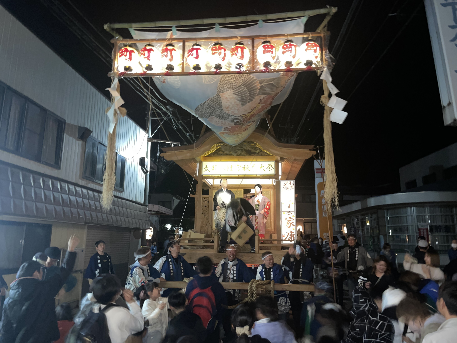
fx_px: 343
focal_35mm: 26
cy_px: 172
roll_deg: -1.4
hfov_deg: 67.3
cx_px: 228
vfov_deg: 53.1
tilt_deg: +10.7
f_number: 1.6
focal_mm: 4.2
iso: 400
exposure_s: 1/4
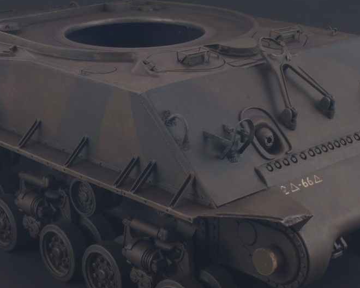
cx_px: 154
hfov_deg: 21.3
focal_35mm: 90
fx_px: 957
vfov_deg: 17.1
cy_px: 145
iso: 160
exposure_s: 1/1.6
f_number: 32
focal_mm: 35
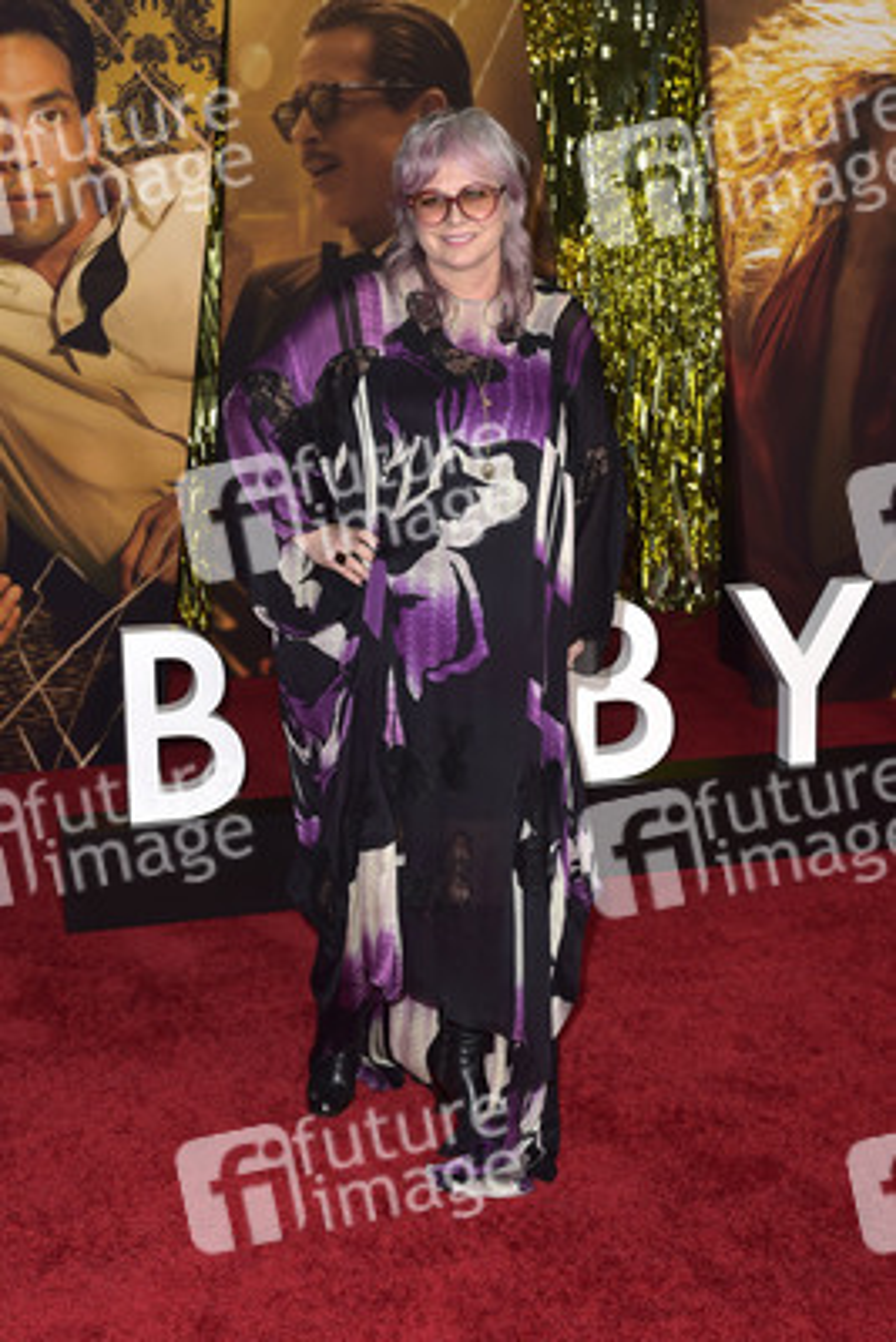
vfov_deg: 39.6
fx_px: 1865
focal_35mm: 50
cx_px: 448
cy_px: 671
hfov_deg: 27.0
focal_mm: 50
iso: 800
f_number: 6.3
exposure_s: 1/250
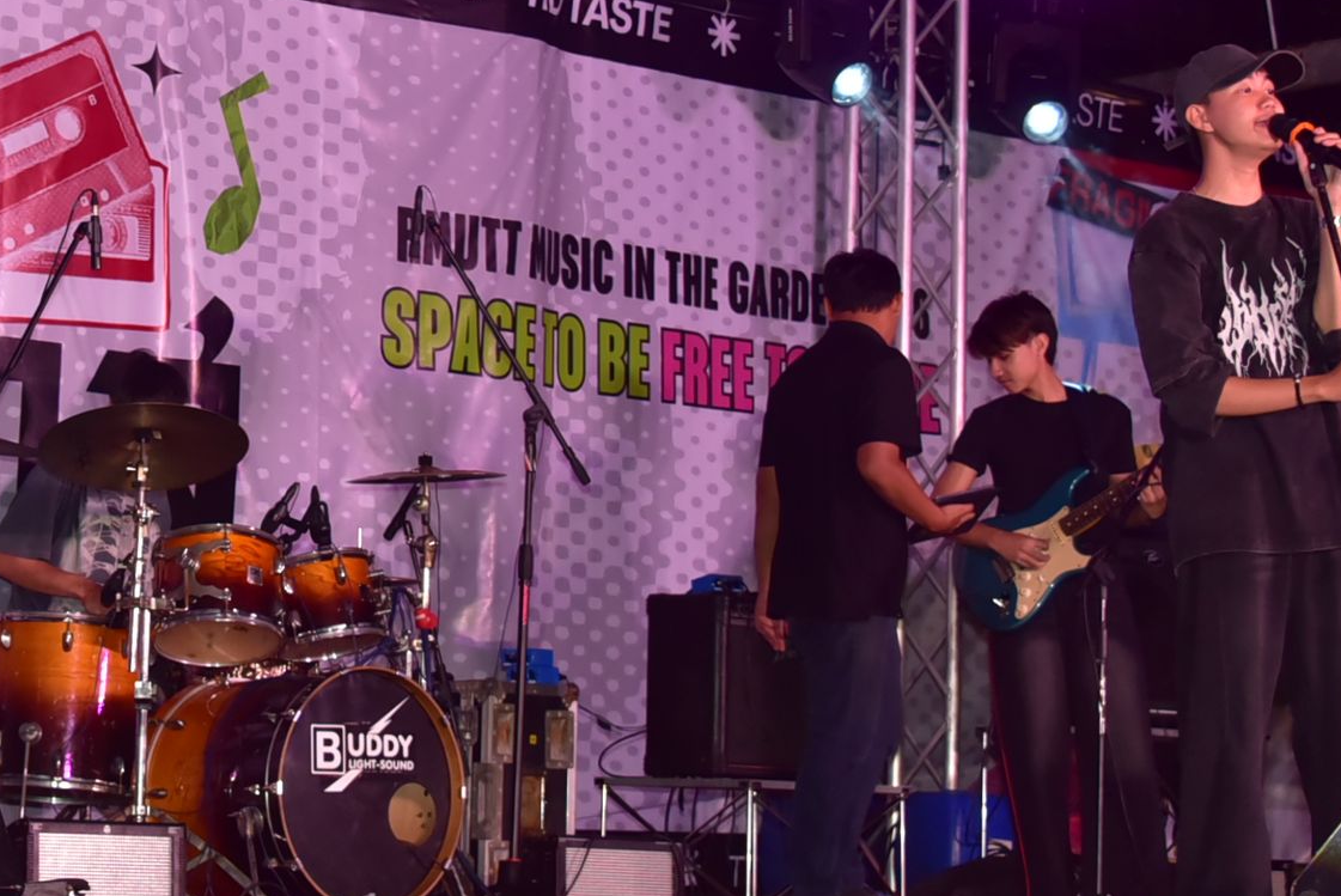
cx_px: 261
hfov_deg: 18.9
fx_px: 3988
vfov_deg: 12.7
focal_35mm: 107
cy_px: 72
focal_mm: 48
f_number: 5.6
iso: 1250
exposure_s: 1/200
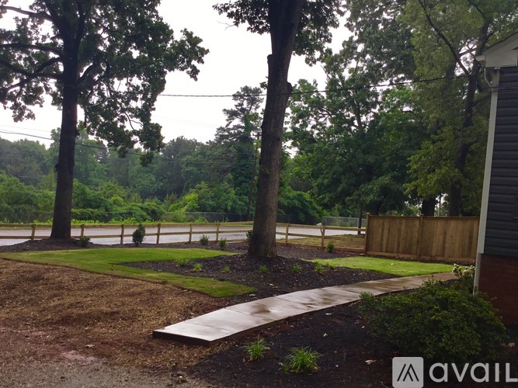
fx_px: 464
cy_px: 194
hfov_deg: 58.4
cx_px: 259
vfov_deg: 45.4
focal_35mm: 31
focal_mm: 3.3
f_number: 2.4
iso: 25
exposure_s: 1/348
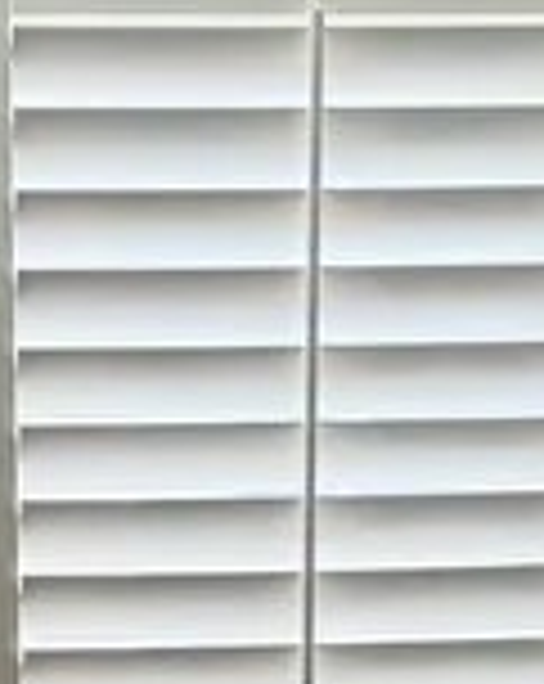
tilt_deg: -14.7
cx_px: 126
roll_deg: +0.7
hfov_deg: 9.7
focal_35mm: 158
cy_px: 1112
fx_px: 3189
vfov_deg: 11.6
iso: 160
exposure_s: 1/134
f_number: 1.78
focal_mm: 6.76
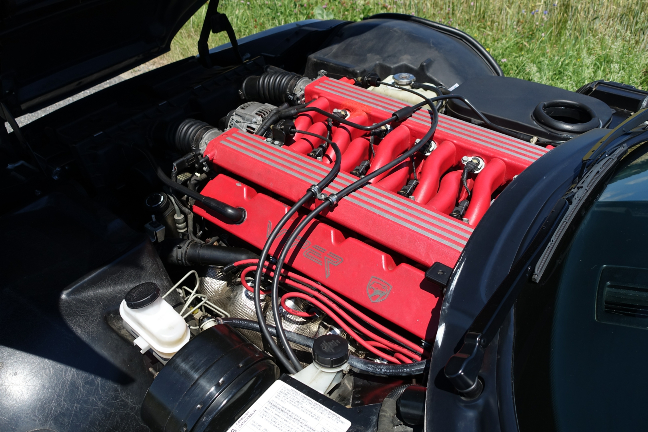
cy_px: 216
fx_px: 612
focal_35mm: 34
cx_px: 324
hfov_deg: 55.8
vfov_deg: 38.9
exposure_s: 1/125
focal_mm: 12.64
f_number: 4
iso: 125
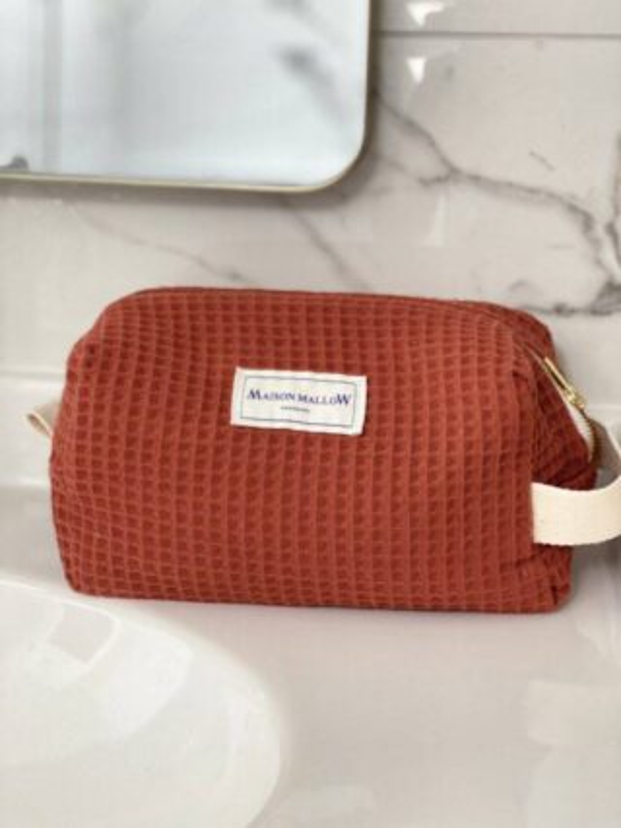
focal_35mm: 52
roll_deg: -2.0
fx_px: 1244
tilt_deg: -15.3
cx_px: 310
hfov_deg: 28.0
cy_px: 414
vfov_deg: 36.8
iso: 200
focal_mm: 6
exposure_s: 1/122
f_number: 2
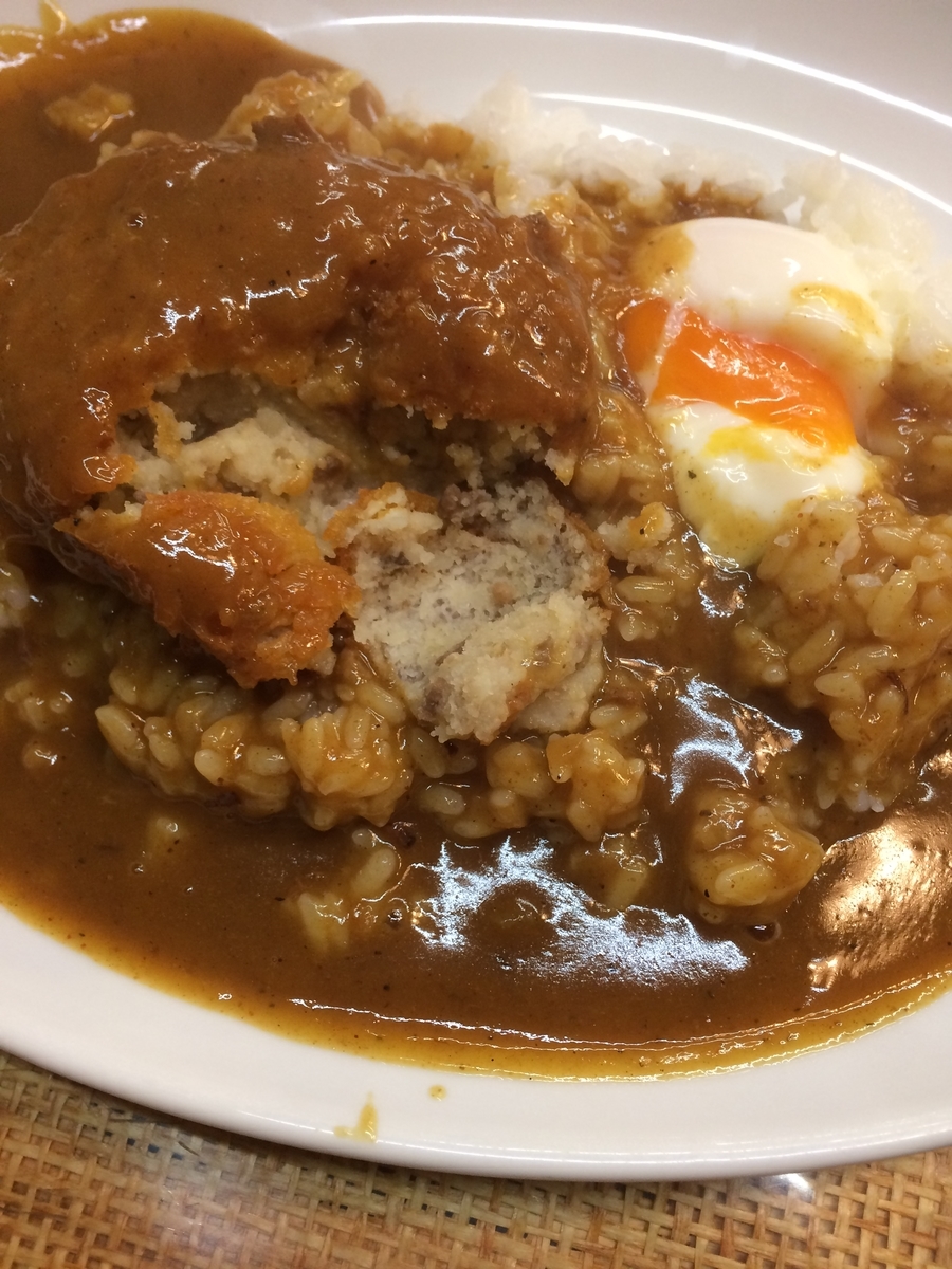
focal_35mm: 29
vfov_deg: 61.7
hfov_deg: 48.2
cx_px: 476
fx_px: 1063
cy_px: 634
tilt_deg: -68.5
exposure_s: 1/30
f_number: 2.2
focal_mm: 4.15
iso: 80
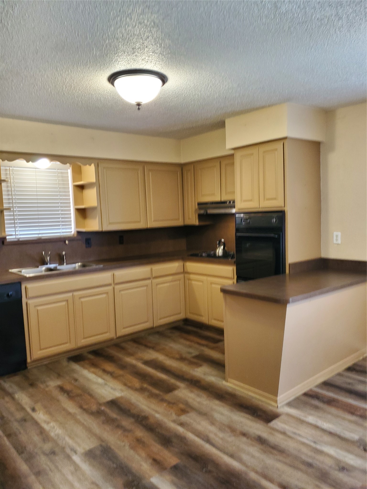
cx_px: 184
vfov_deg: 67.3
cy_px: 244
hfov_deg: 53.1
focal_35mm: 26
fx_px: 368
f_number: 1.5
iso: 250
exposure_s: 1/40
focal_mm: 4.3
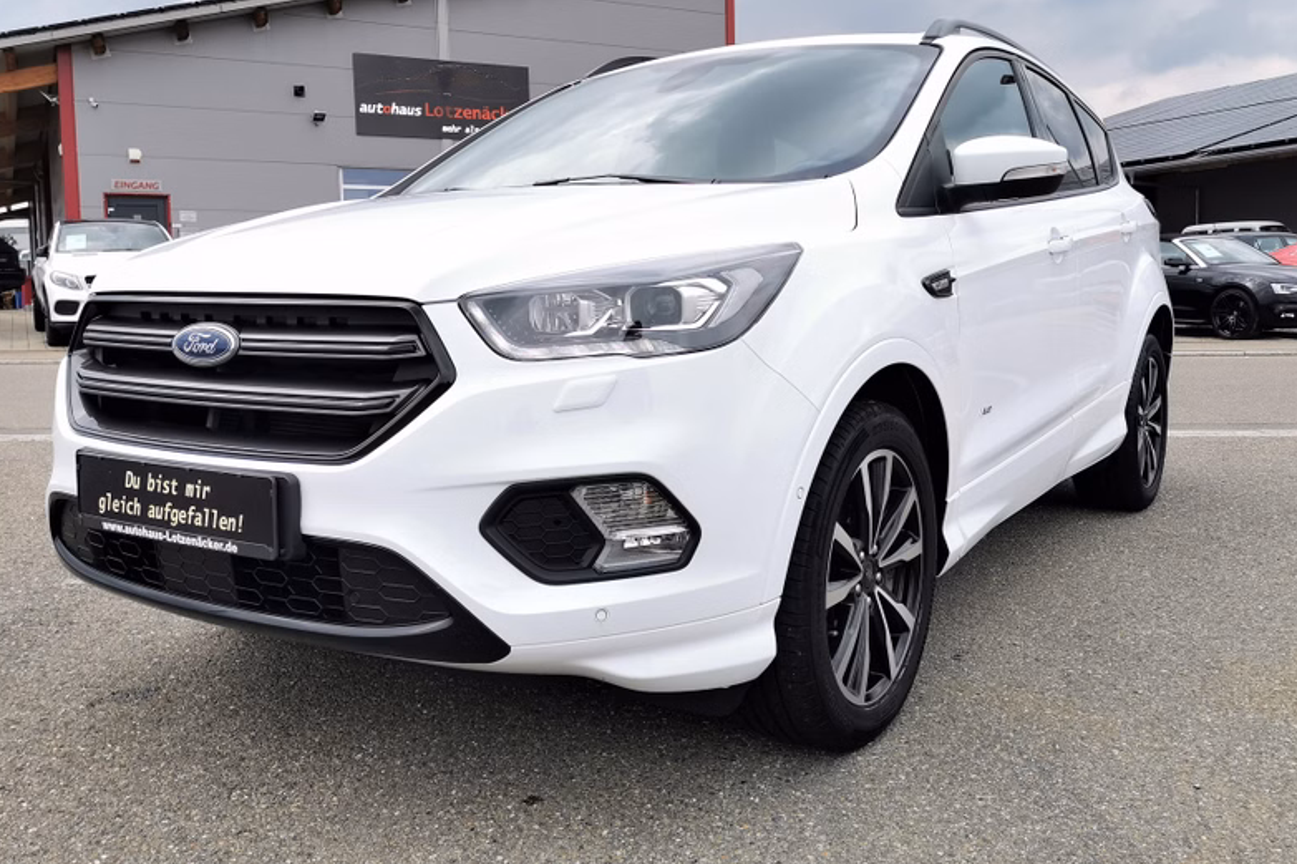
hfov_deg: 57.2
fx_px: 1189
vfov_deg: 39.9
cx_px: 642
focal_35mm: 33
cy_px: 378
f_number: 1.8
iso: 50
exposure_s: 1/1473
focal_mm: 5.58
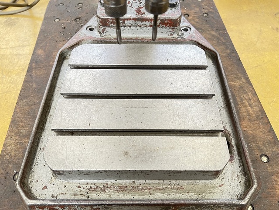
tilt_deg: -56.8
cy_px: 105
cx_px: 140
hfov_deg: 67.3
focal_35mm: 26
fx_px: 210
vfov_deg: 53.1
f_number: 1.5
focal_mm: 5.7
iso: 160
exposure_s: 1/60
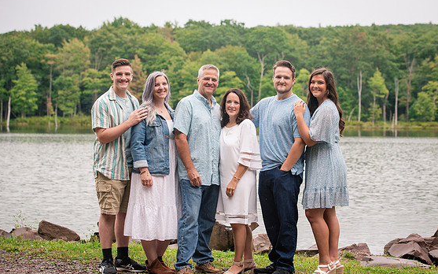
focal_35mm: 80
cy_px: 146
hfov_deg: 25.8
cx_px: 241
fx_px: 955
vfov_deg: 16.3
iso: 800
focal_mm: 70
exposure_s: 1/800
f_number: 4.5
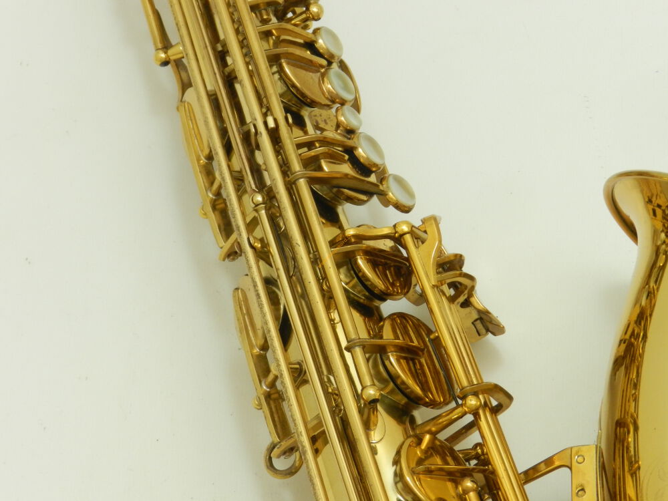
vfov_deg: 7.8
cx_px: 334
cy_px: 250
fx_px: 3686
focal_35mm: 191
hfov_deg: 10.4
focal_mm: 34
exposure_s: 1/30
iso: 400
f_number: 5.5
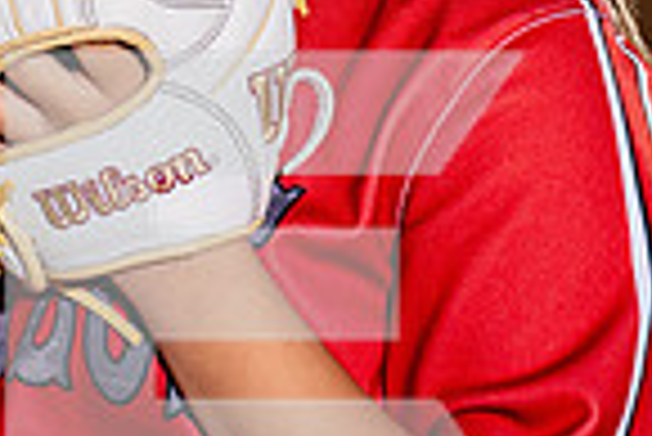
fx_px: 3626
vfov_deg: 6.8
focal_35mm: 200
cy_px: -254
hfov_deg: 9.6
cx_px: -607
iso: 250
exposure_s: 1/1250
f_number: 5.6
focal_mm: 50
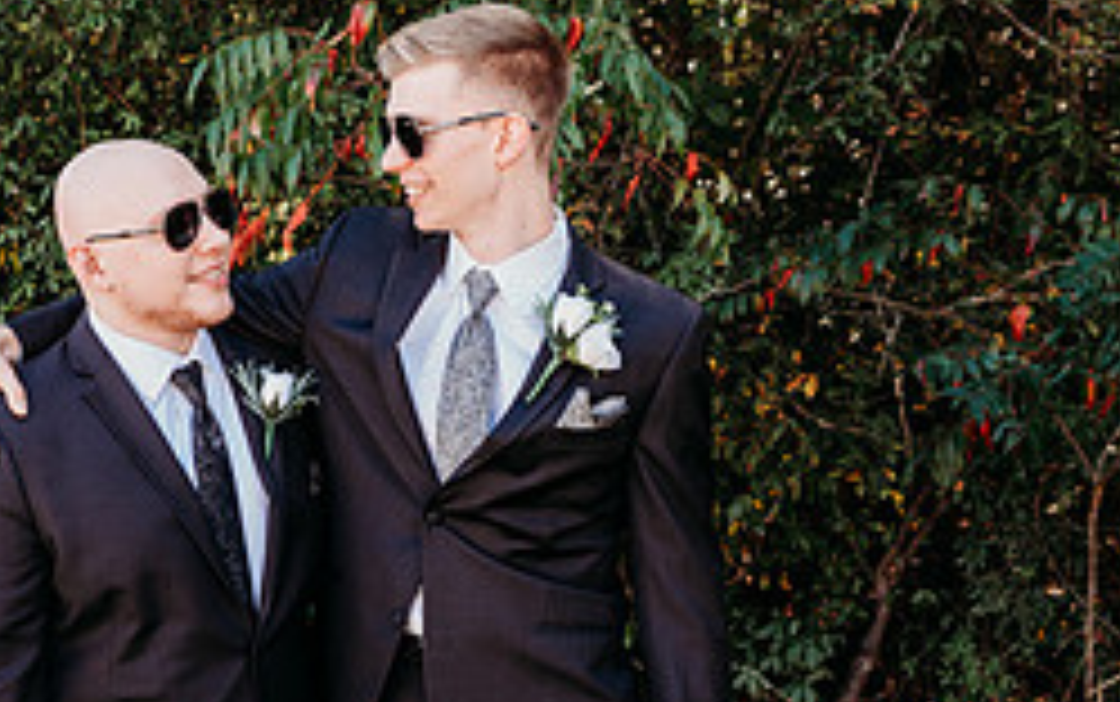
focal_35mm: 57
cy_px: 488
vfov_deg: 22.7
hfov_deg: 34.7
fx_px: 1741
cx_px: 252
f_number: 2.8
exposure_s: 1/400
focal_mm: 24
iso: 200
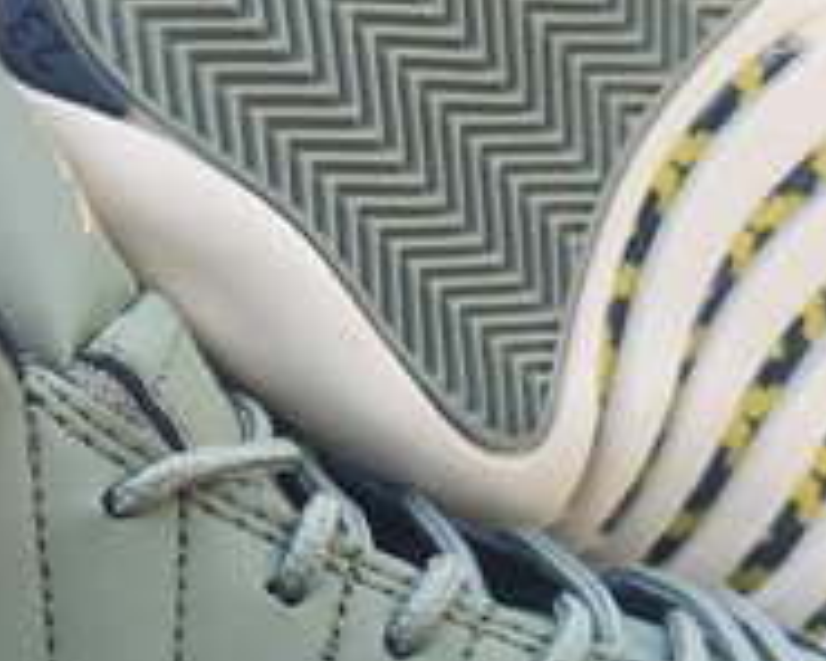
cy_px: 462
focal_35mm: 79
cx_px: 147
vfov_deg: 19.3
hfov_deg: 23.7
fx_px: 1931
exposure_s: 1/107
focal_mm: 5.4
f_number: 1.8
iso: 20
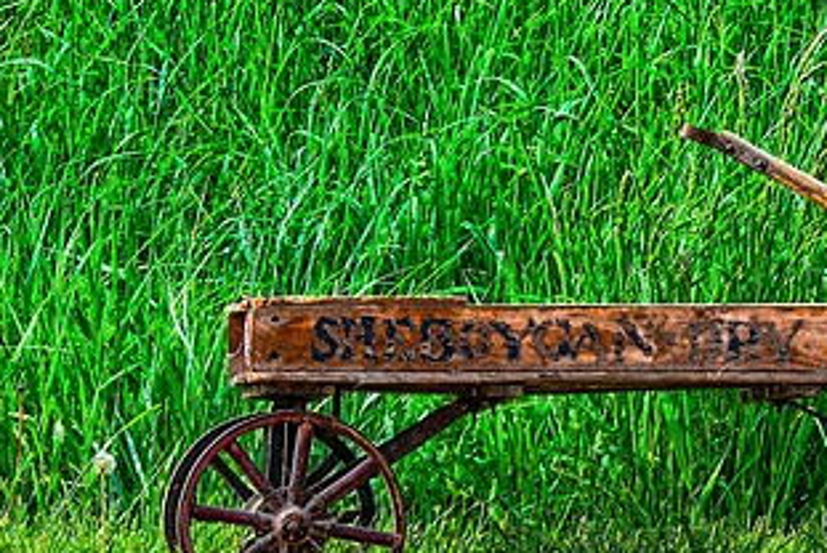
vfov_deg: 4.4
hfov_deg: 6.6
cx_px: 734
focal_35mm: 313
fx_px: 7197
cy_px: 308
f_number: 29
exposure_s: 1/50
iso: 200
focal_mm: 112
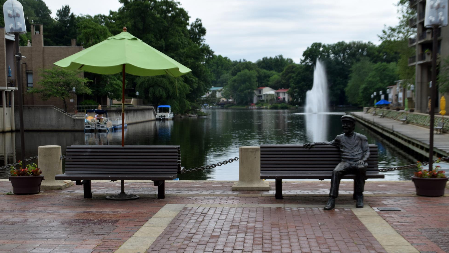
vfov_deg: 22.6
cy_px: 129
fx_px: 631
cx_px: 228
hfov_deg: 39.2
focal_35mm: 53
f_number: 8
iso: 200
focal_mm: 32
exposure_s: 1/250
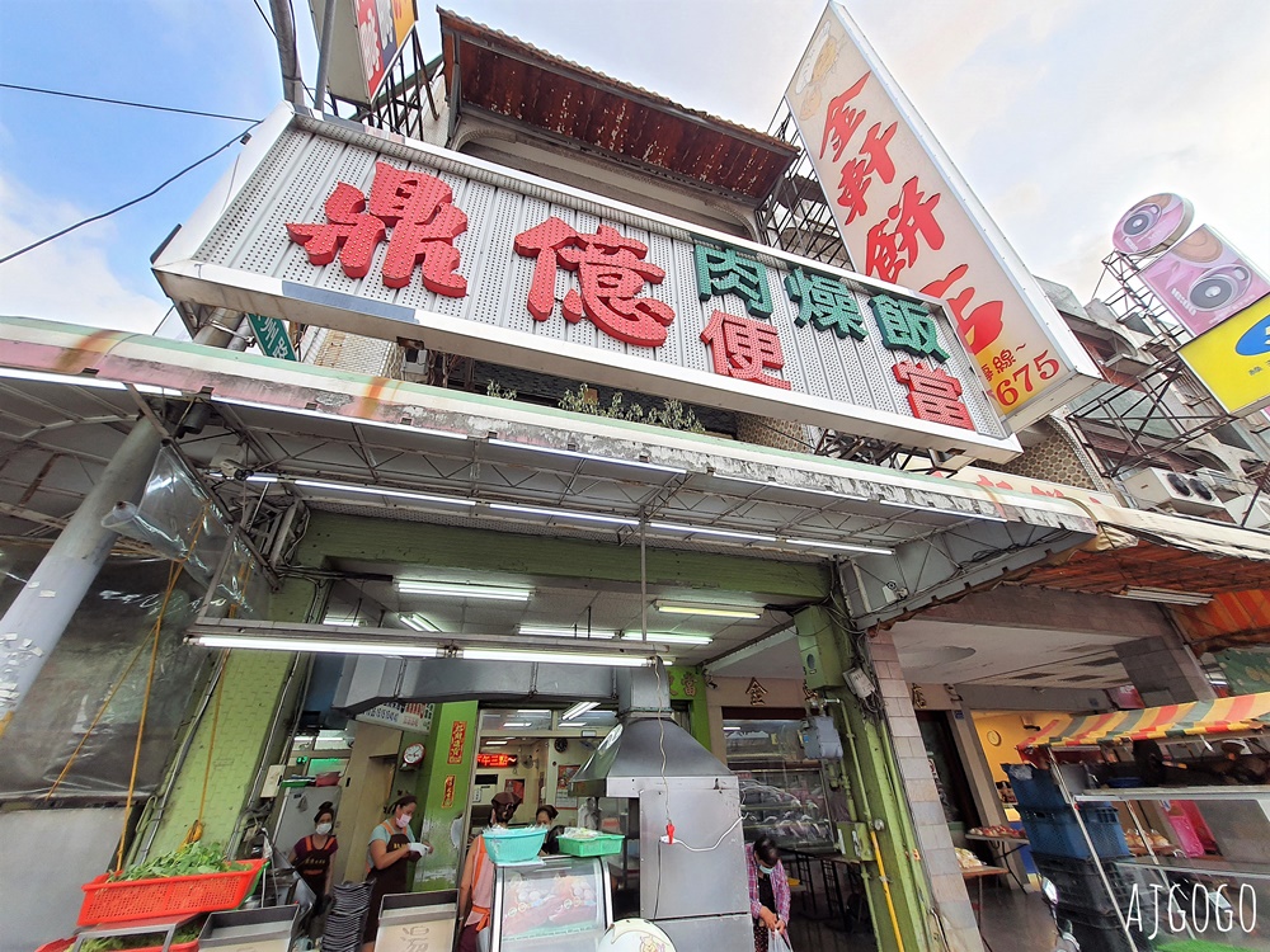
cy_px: 476
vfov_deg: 89.9
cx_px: 635
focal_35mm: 13
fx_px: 477
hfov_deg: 106.2
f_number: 2.2
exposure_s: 1/141
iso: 50
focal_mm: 1.74
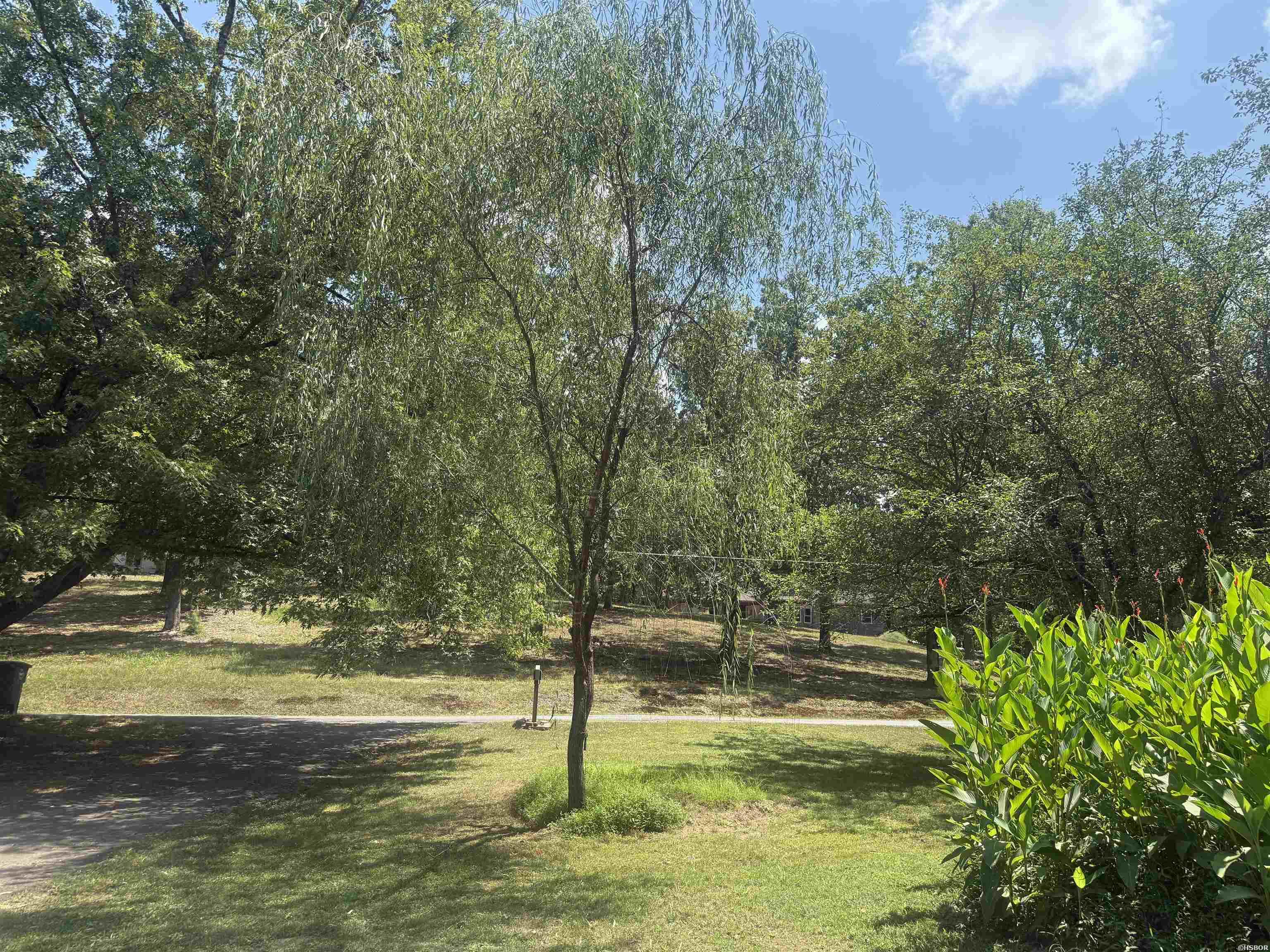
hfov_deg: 71.6
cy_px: 476
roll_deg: -2.9
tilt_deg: +13.3
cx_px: 635
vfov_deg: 56.8
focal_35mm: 24
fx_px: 881
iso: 100
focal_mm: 6.76
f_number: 1.78
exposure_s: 1/2053
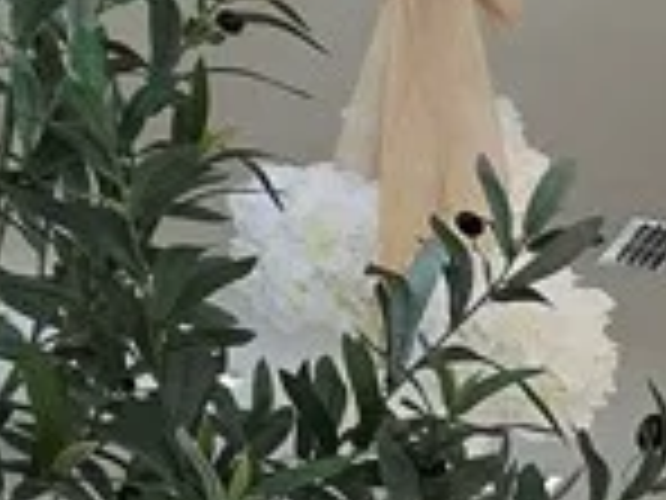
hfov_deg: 14.1
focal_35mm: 90
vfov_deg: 14.0
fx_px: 1732
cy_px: 982
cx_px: 1638
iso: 64
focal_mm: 2.2
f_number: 2.2
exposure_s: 1/60
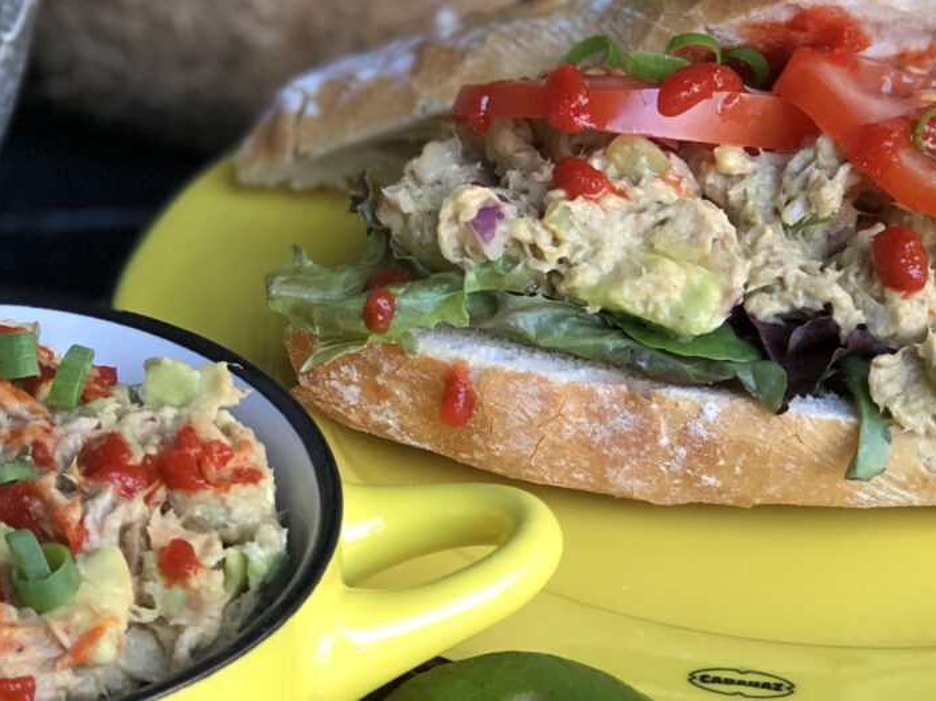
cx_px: 431
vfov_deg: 11.4
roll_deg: -1.3
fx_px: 3514
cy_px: 253
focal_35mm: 130
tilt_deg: -30.2
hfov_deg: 15.2
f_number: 2.8
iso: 125
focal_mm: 6.6
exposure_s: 1/60
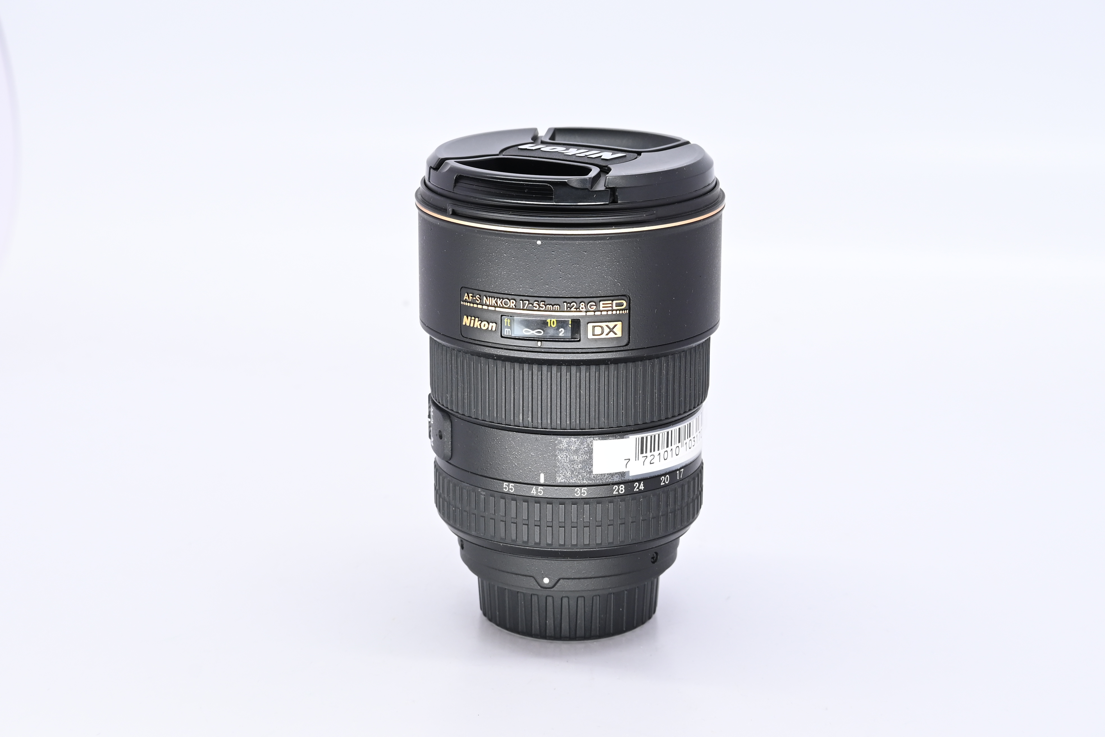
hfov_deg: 26.7
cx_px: 552
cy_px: 368
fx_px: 2333
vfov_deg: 17.9
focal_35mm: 76
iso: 500
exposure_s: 1/125
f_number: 9
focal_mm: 51
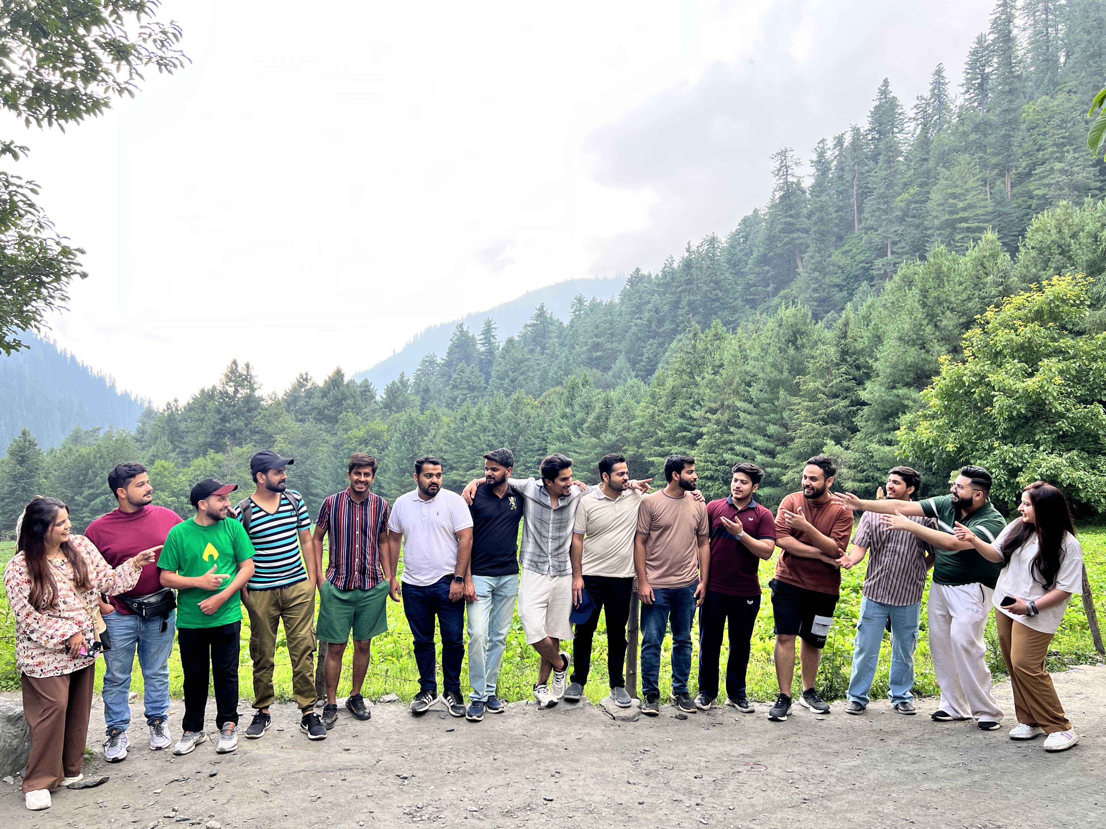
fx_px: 863
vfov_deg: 51.4
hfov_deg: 65.3
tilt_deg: +0.5
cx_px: 536
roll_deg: -1.2
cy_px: 413
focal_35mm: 27
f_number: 1.5
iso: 50
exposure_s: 1/133
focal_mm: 5.7
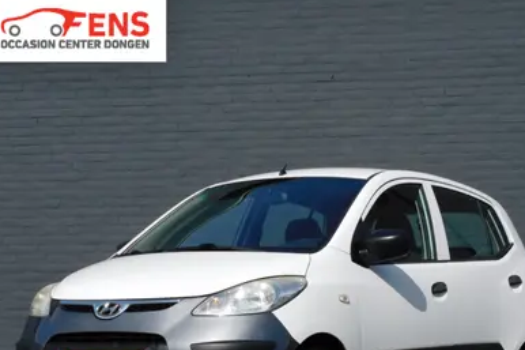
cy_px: 233
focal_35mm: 110
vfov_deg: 12.4
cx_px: 290
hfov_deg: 18.6
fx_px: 1603
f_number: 4.5
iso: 125
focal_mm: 15.2
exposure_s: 1/1250
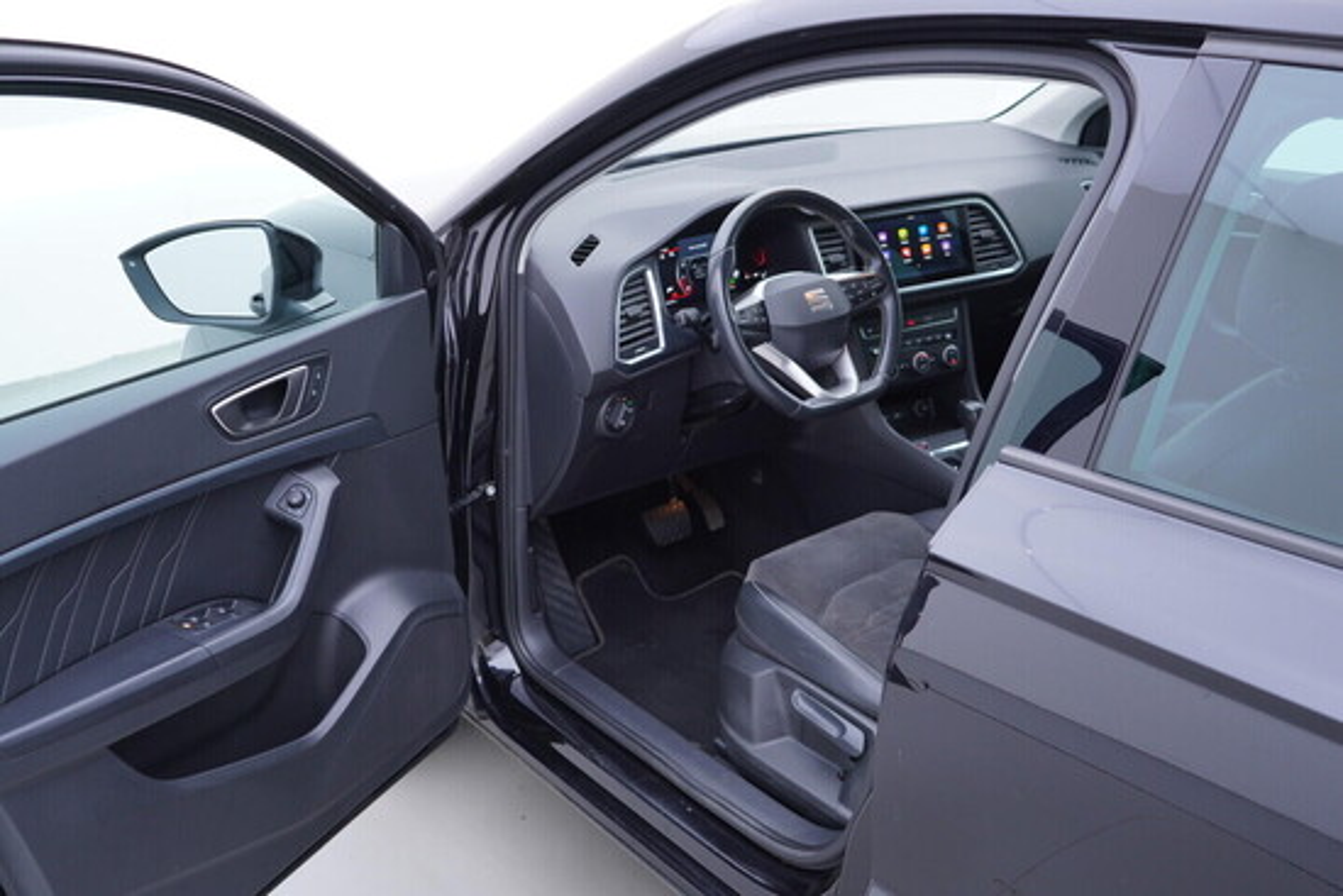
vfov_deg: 36.9
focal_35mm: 36
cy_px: 448
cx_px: 672
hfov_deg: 53.1
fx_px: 1343
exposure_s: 1/40
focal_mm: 24
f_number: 2.8
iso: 125
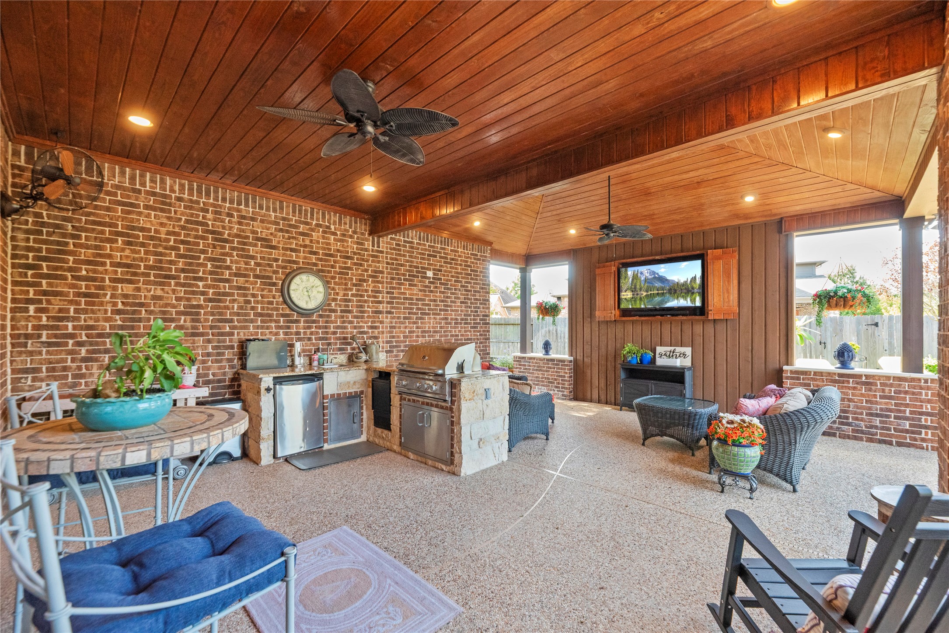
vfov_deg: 81.2
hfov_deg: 104.2
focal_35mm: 14
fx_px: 369
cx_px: 474
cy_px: 316
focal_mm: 14
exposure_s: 1/100
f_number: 8
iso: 1800
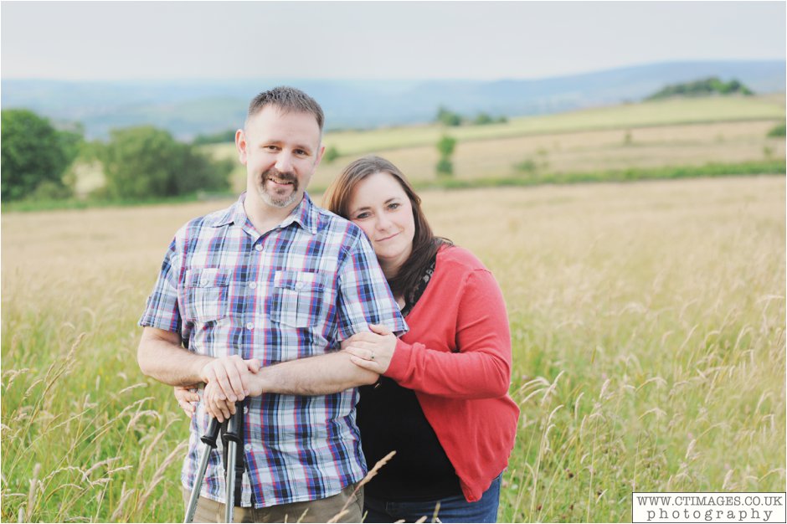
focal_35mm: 85
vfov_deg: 16.1
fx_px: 1857
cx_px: 394
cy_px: 262
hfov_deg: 23.9
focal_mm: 85
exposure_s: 1/500
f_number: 4
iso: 800
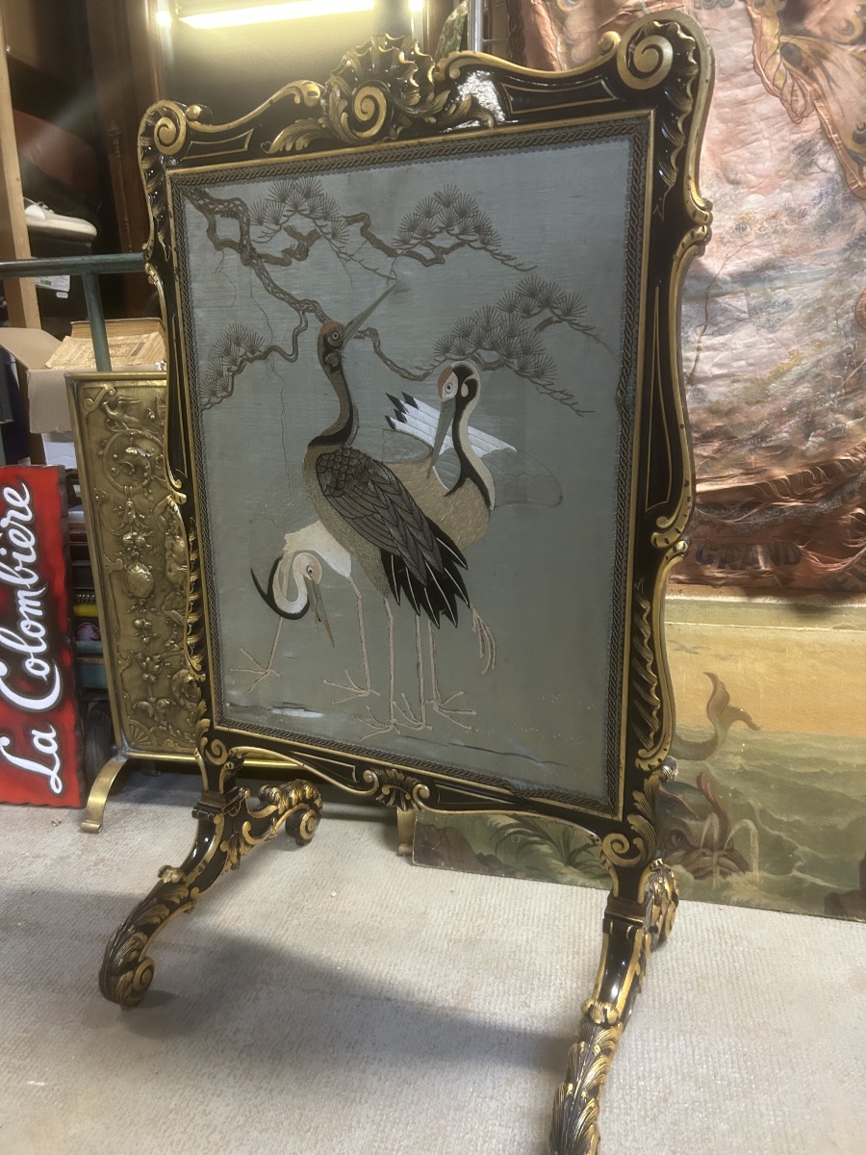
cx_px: 433
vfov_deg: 67.3
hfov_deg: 53.1
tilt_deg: -17.2
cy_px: 578
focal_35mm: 26
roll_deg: +1.1
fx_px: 867
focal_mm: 5.7
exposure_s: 1/33
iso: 400
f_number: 1.5
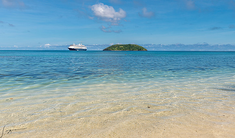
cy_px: 64
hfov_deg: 50.7
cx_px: 119
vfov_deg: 31.1
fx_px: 248
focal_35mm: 39
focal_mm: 35
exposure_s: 1/100
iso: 64
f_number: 8
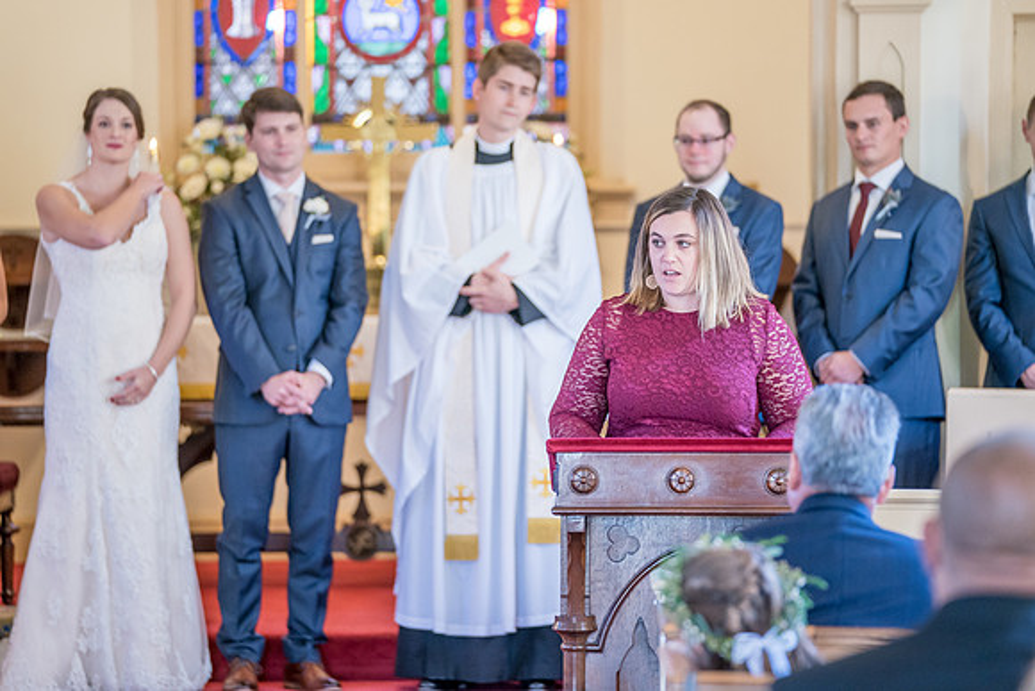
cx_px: 518
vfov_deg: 9.3
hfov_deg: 14.0
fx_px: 4227
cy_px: 346
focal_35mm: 147
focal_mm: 147
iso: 2000
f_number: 2.8
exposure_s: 1/100
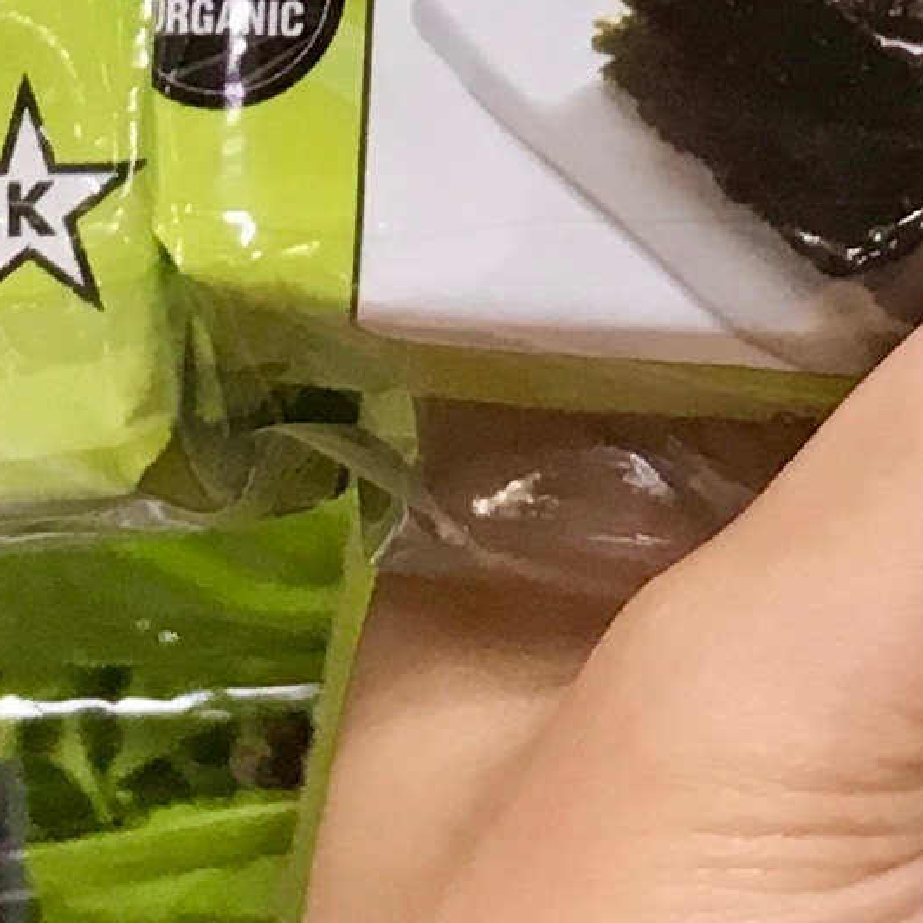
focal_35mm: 194
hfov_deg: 9.0
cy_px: -1446
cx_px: 864
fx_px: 5852
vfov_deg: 8.2
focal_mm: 4.15
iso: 25
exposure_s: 1/30
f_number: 2.2
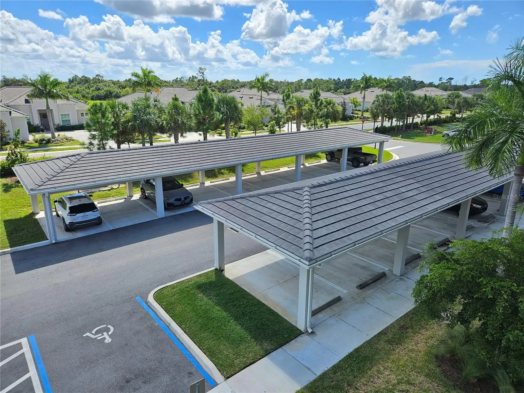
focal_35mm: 23
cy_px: 196
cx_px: 262
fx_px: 348
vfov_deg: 58.9
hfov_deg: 73.9
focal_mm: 5.4
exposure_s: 1/1269
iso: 25
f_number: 1.8
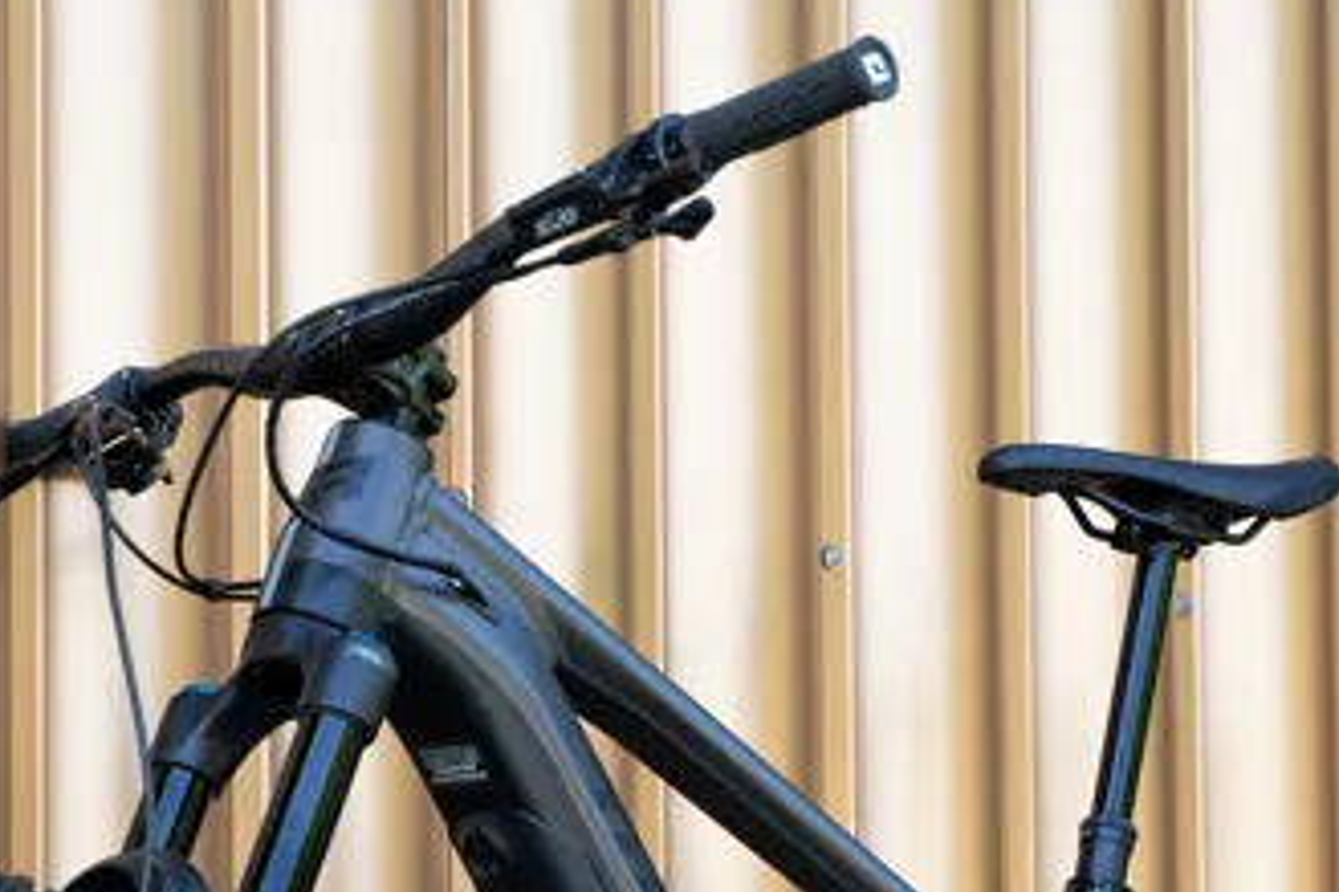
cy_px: 967
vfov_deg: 8.4
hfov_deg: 12.6
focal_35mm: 163
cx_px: 688
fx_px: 6059
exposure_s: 1/1000
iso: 1000
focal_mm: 67
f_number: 4
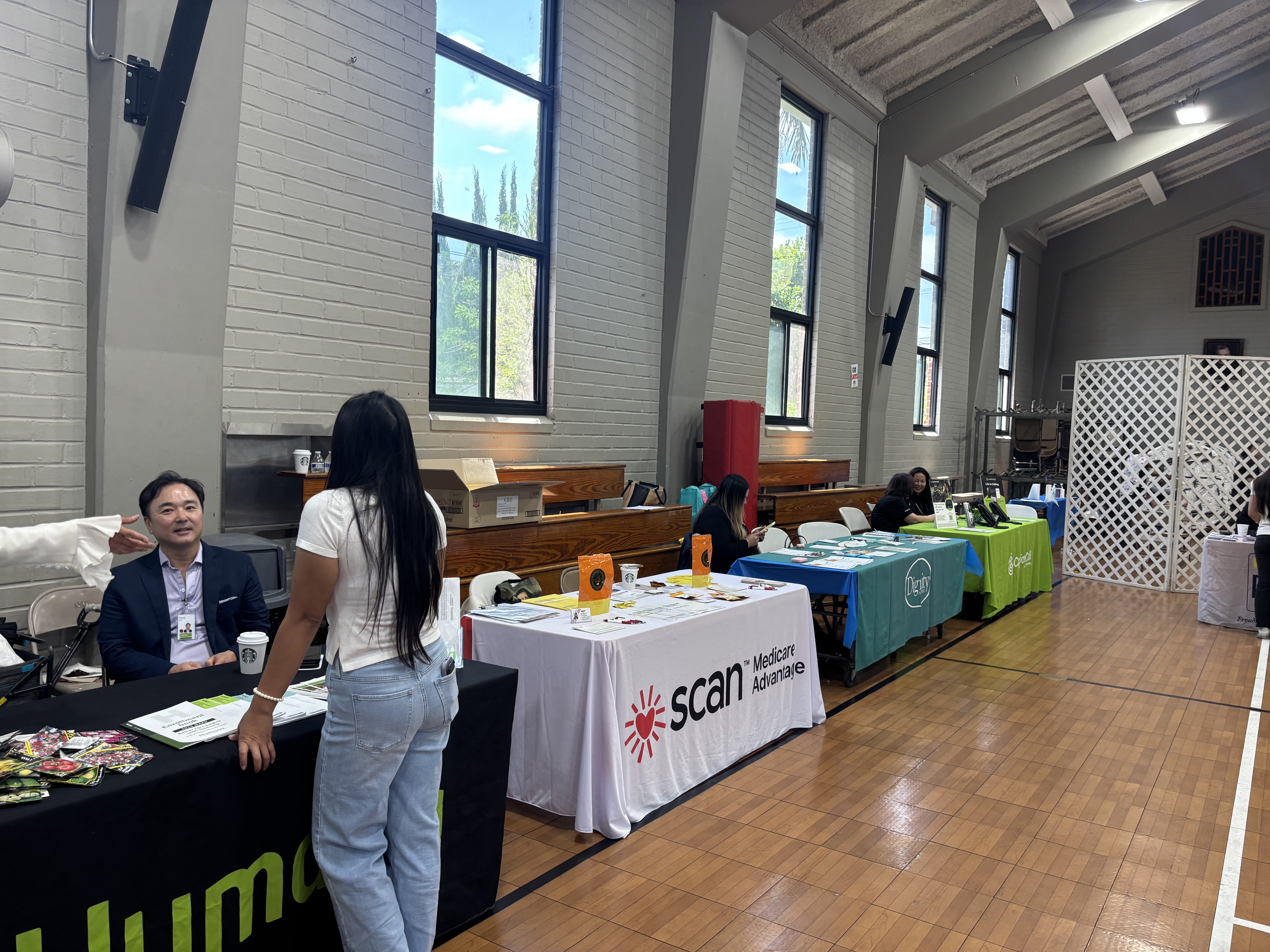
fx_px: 954
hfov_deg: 67.3
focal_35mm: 26
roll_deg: -1.9
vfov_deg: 53.1
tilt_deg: -3.2
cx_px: 635
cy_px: 476
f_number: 1.6
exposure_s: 1/120
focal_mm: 5.96
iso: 100
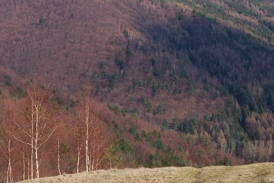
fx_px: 1051
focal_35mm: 138
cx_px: 32
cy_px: 103
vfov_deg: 10.0
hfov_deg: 14.7
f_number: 9
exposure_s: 1/200
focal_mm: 50
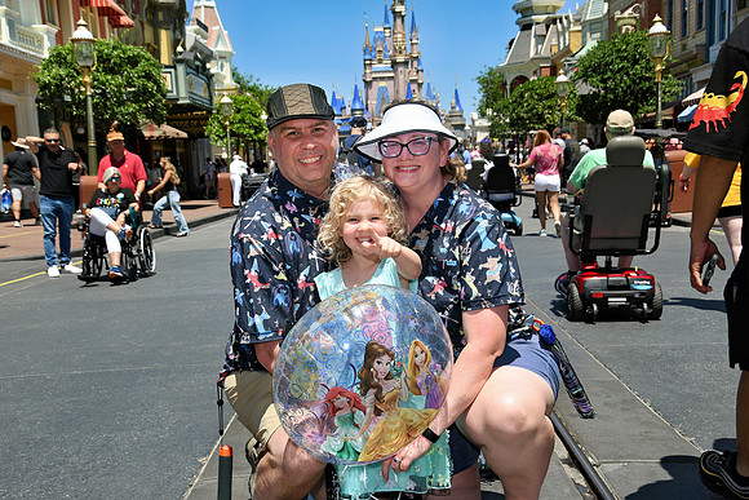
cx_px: 374
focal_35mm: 48
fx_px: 999
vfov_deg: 28.1
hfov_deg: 41.1
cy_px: 250
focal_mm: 32
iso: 100
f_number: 9
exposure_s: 1/250
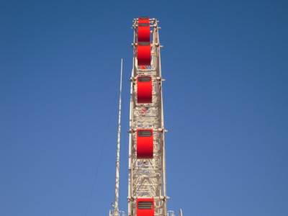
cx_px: 144
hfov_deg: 38.2
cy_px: 108
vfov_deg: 29.1
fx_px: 416
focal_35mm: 50
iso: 100
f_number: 7
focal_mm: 8.9
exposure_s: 1/200
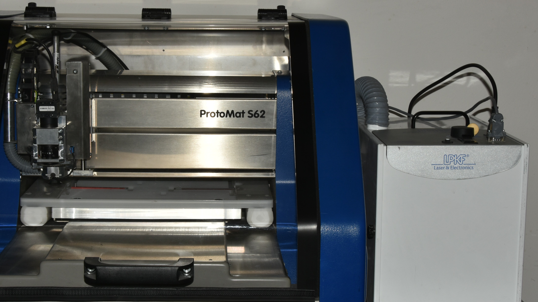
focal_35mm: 69
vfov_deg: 17.5
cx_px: 247
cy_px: 153
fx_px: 984
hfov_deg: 30.6
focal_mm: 32
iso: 200
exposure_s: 1/250
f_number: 14
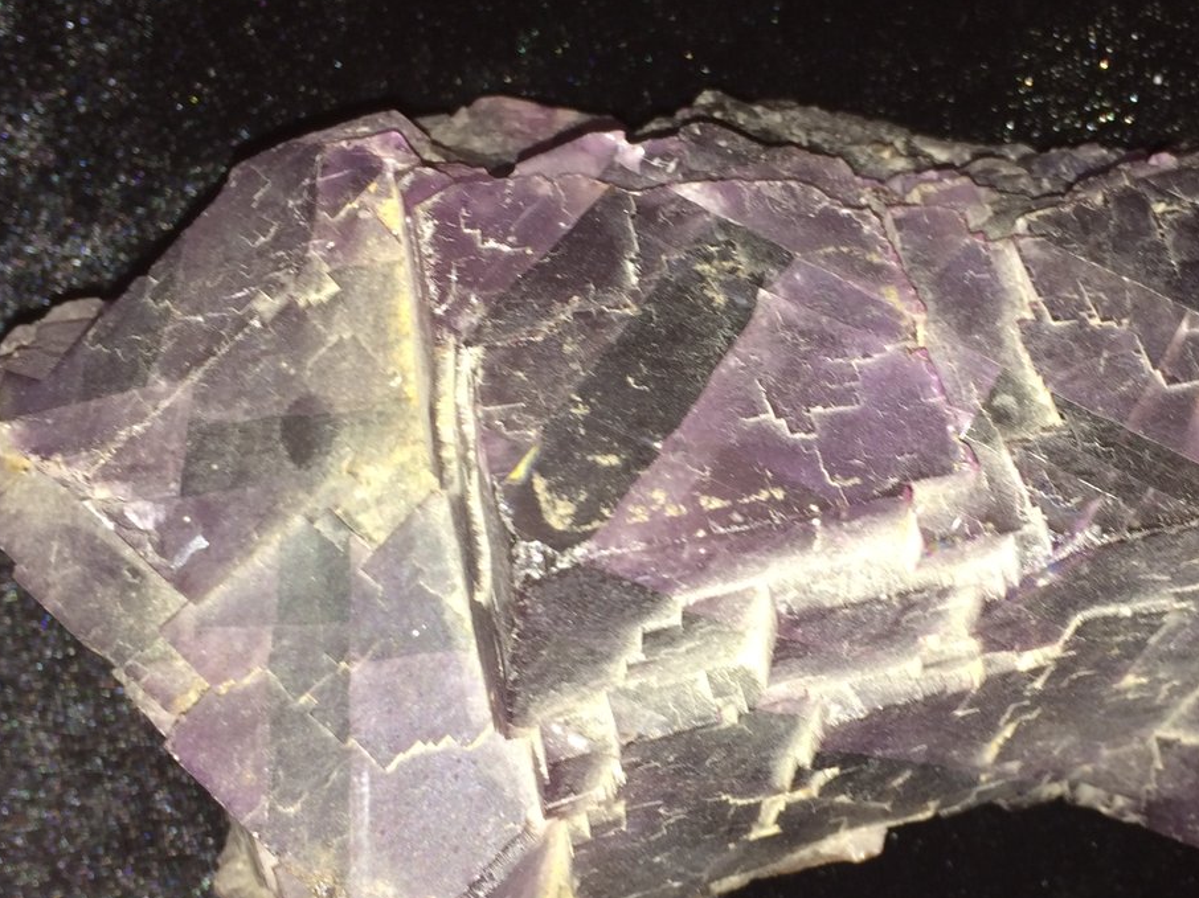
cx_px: 779
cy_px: 525
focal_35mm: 53
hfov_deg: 35.9
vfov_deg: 27.5
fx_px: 1835
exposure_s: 1/25
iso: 32
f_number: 2.2
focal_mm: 4.12
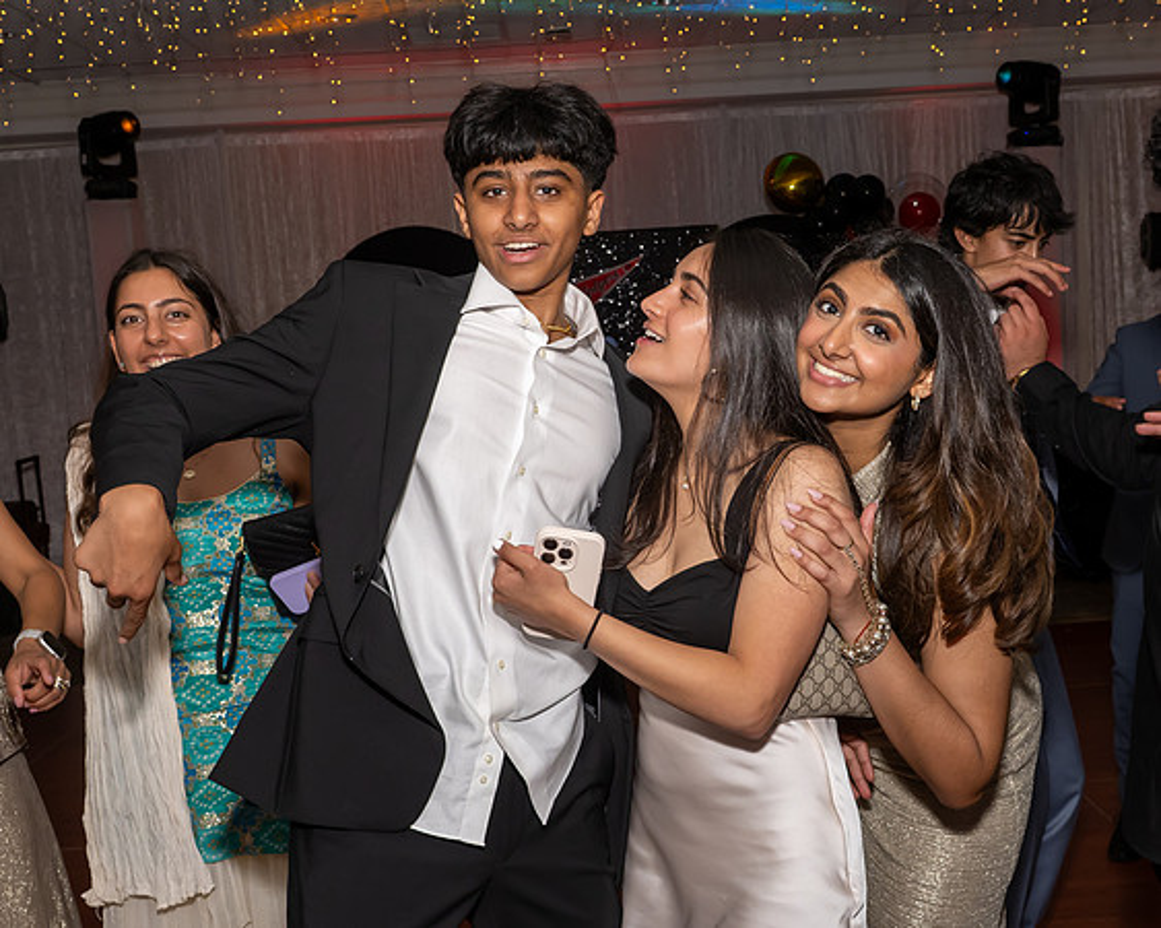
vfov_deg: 33.9
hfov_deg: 41.8
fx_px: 1519
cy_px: 520
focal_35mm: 44
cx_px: 630
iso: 800
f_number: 7.1
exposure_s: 1/250
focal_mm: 23
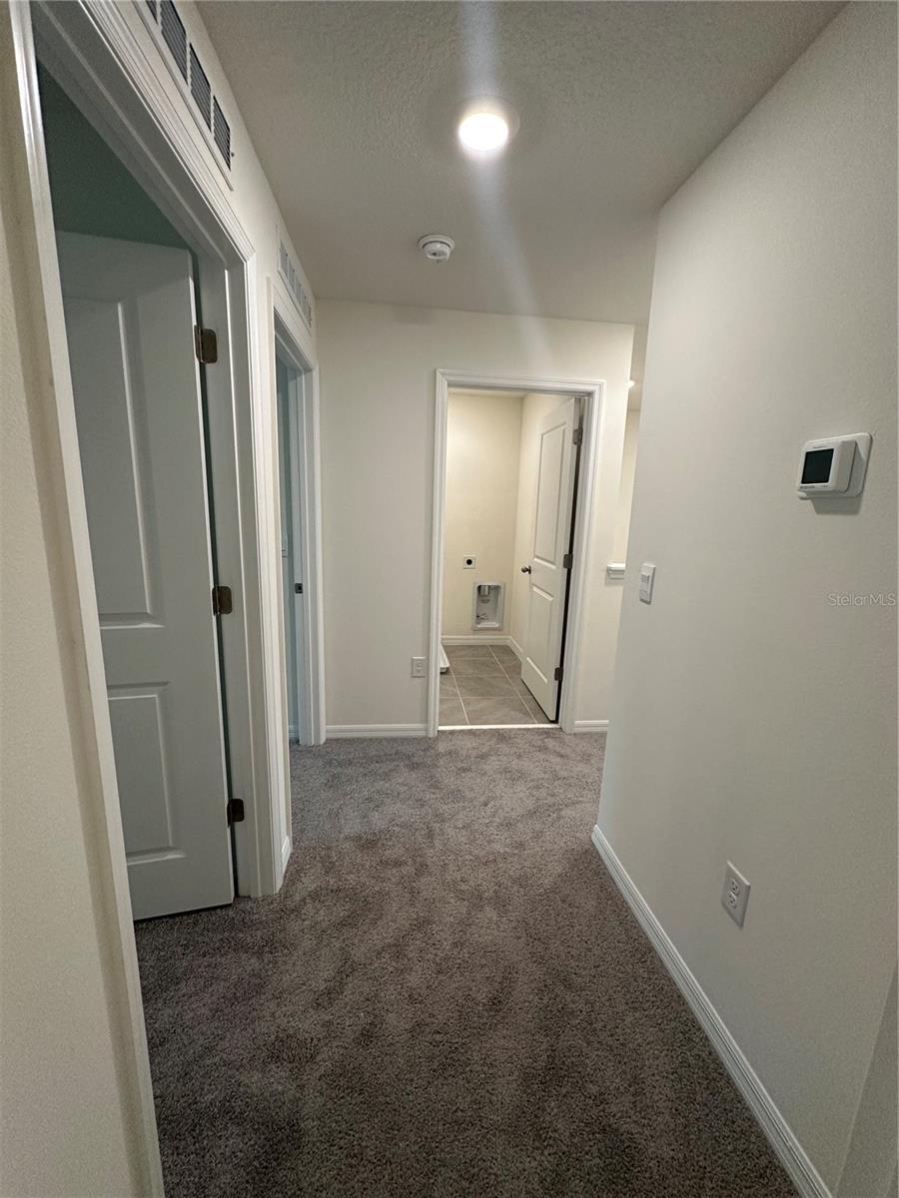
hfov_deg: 85.7
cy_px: 599
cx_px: 450
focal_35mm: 14
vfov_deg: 102.1
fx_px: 485
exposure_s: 1/120
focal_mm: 2.22
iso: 250
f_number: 2.2
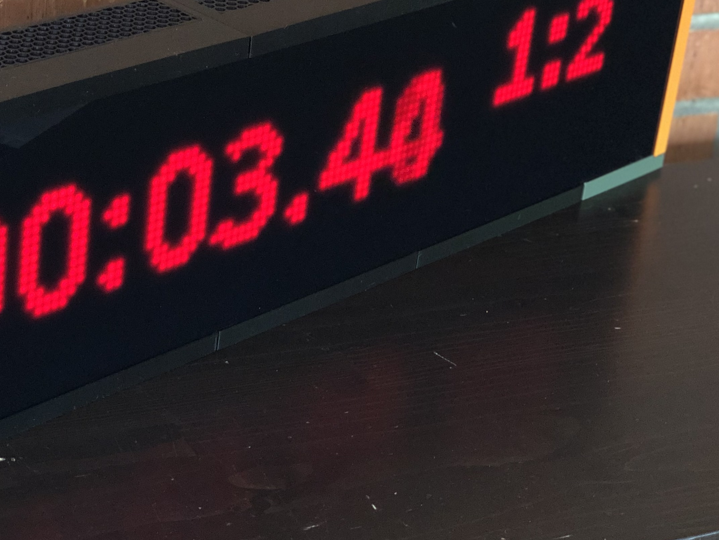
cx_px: 269
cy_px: 98
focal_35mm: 98
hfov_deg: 20.0
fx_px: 2036
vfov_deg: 15.0
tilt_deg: -22.1
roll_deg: -5.0
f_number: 2.4
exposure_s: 1/12
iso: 160
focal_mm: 6
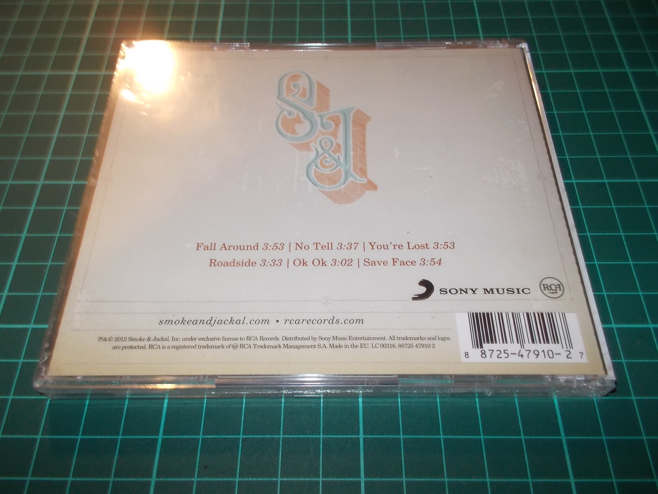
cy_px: 247
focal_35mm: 29
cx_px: 329
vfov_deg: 48.2
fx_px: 551
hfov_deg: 61.7
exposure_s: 1/30
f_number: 3.3
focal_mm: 4.1
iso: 200
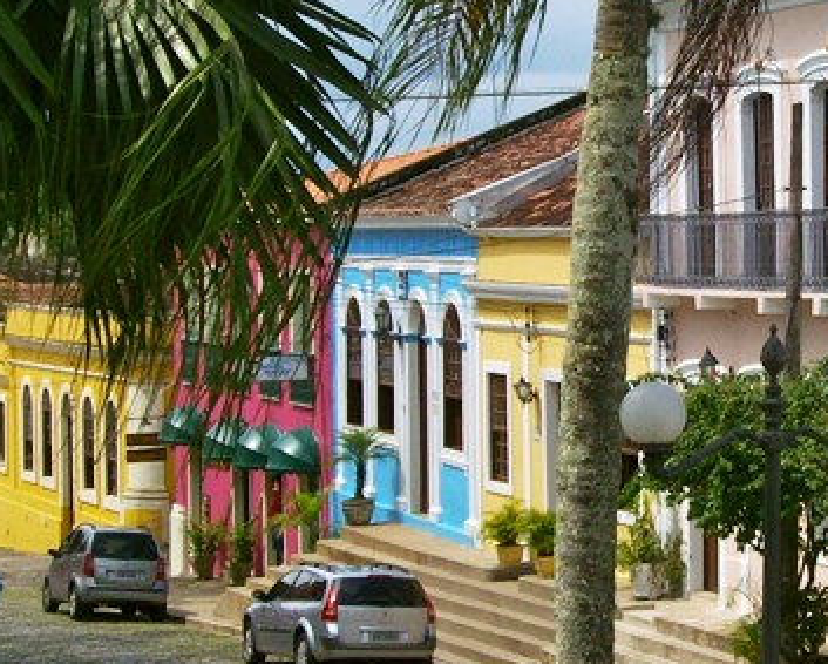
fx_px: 2330
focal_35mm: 95
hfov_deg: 19.8
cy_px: 401
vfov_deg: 16.2
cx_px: 711
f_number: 6
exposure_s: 1/334
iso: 80
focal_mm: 9.4
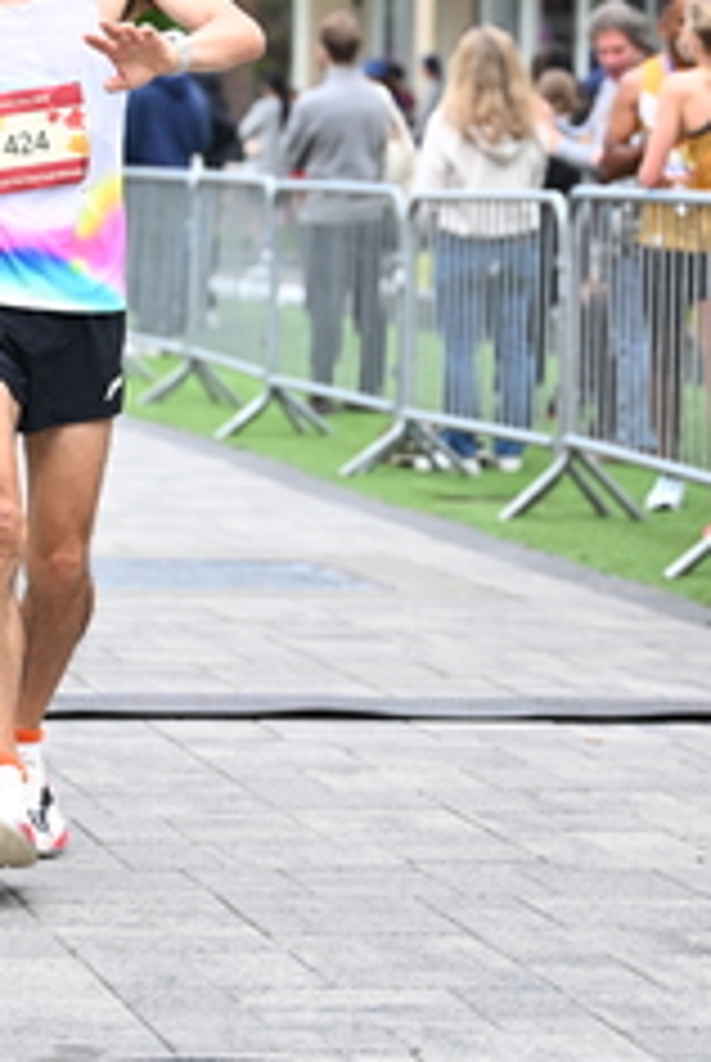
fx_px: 4814
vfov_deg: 12.5
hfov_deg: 8.4
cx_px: 124
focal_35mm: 163
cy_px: 216
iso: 1250
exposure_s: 1/1600
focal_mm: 70
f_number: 2.8
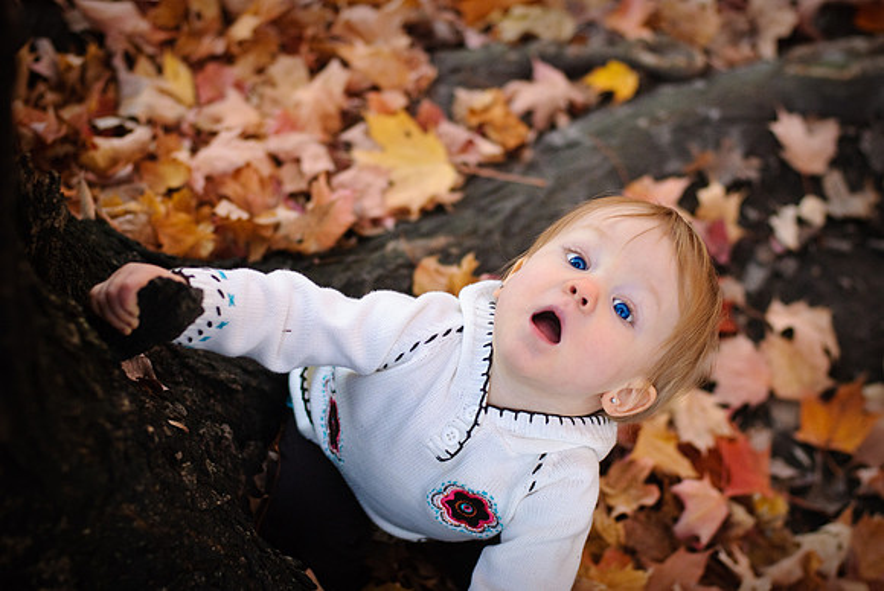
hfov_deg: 27.0
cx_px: 442
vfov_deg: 18.2
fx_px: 1843
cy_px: 296
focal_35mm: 75
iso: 250
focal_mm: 50
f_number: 2.5
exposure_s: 1/200
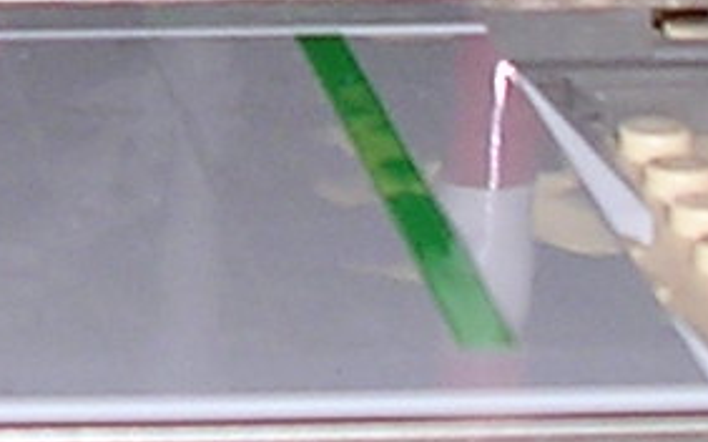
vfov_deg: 4.0
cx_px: -429
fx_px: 6095
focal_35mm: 316
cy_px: -784
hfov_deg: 6.5
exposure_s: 1/60.1
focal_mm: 6.2
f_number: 2.9
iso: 100
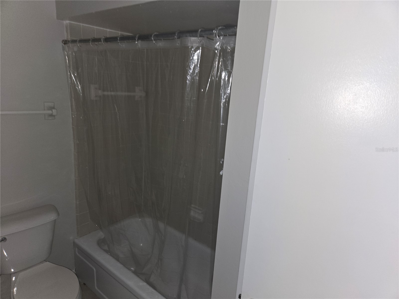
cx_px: 200
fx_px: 265
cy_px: 150
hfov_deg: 73.9
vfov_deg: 58.9
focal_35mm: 23
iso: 250
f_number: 1.8
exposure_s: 1/12
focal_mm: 5.4
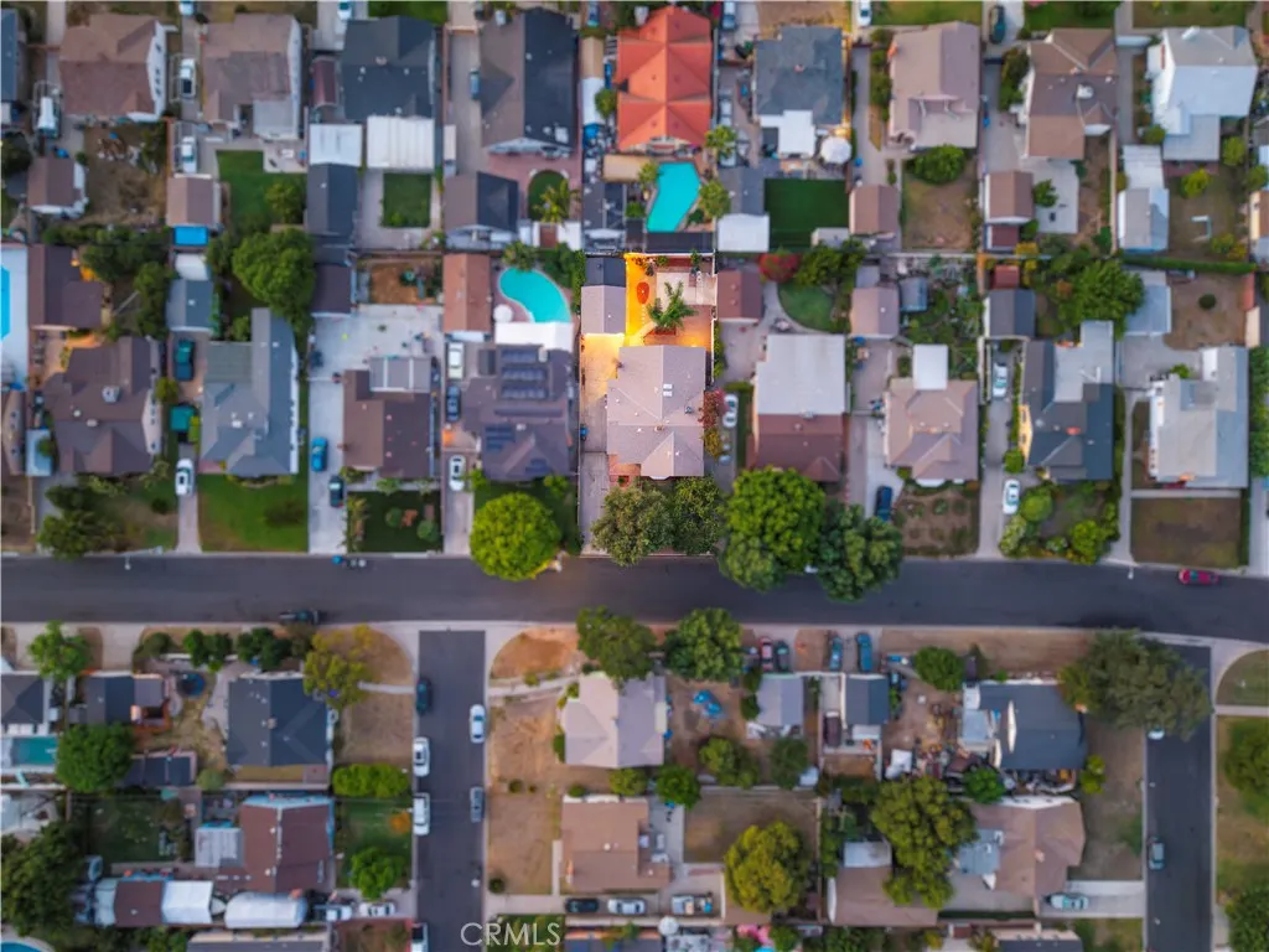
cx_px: 634
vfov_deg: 56.8
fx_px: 880
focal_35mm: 24
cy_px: 476
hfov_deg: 71.6
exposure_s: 1/15
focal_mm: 8.67
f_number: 1.8
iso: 580
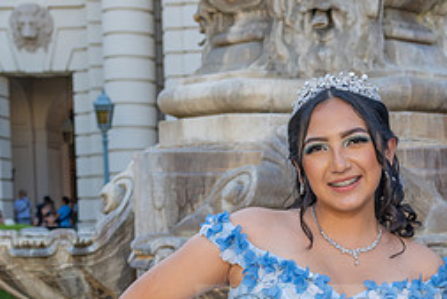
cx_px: 350
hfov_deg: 23.1
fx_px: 1081
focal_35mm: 87
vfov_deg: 15.3
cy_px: 326
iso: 200
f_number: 5
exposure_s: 1/200
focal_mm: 38
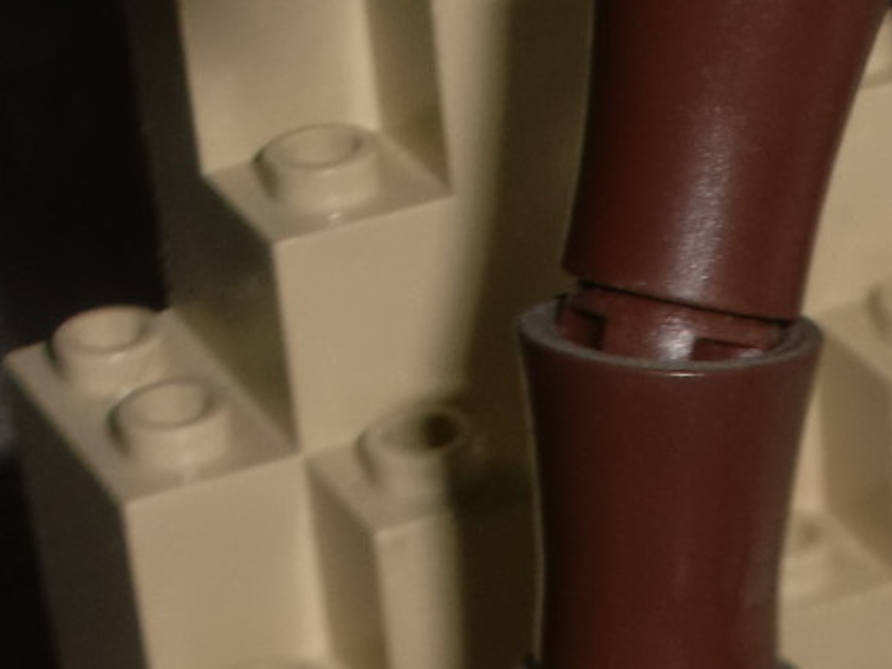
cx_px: 884
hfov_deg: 10.7
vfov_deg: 7.8
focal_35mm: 183
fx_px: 4716
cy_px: 1234
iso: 64
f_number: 10
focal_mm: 7.91
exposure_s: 1/60
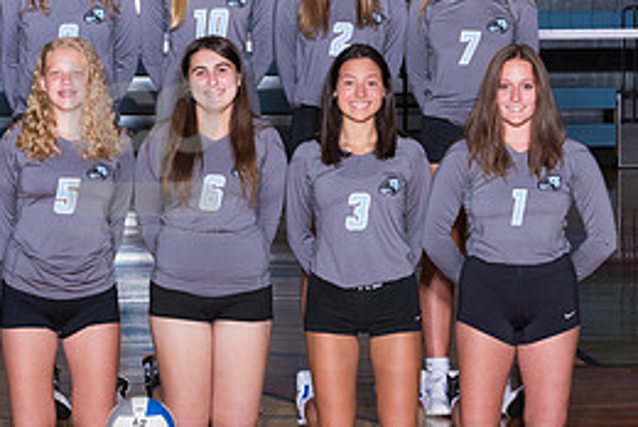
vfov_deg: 11.0
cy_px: 163
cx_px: 137
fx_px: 2218
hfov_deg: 16.3
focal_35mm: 125
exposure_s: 1/250
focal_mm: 50
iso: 500
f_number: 8
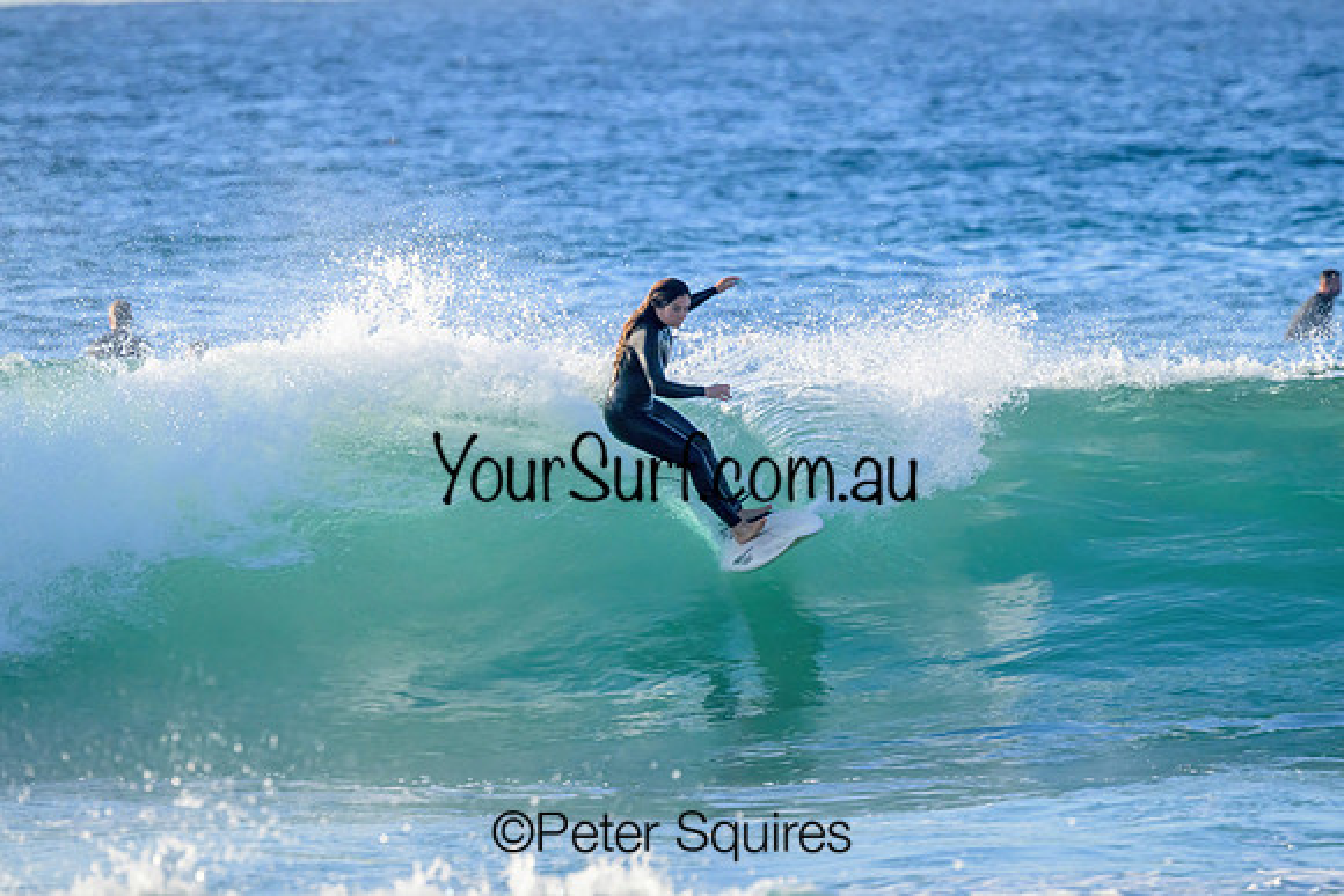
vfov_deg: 2.4
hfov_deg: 3.6
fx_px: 21583
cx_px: 706
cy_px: 425
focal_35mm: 578
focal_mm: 550
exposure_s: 1/2000
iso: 2200
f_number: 11
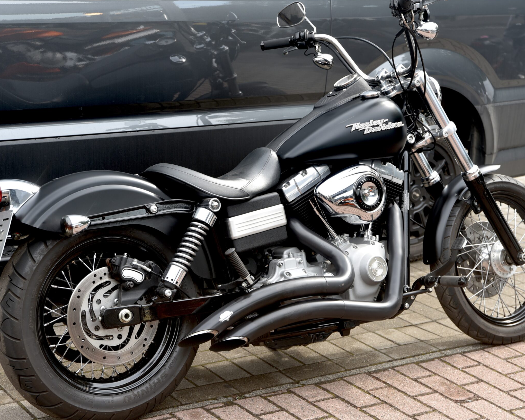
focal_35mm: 73
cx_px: 282
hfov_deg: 26.1
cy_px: 204
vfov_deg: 21.0
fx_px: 1134
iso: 100
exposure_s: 1/100
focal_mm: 62
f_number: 5
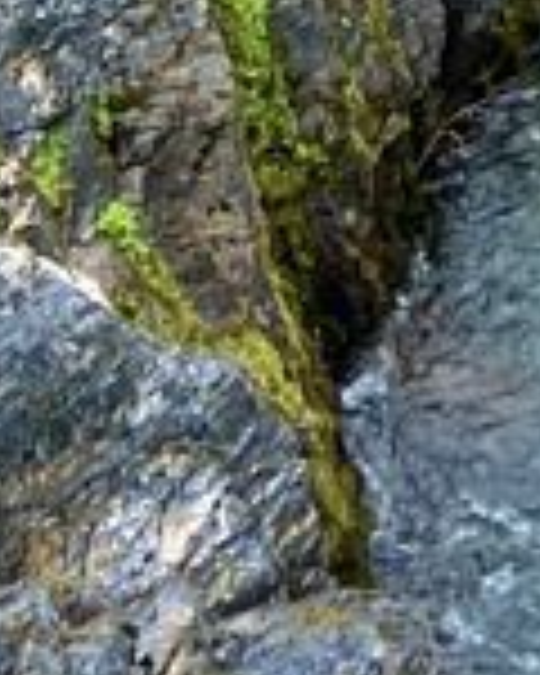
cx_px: 1566
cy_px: -1602
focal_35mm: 180
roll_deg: +0.9
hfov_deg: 7.6
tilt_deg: -7.7
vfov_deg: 8.3
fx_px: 3596
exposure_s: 1/912
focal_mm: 4.25
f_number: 1.8
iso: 32
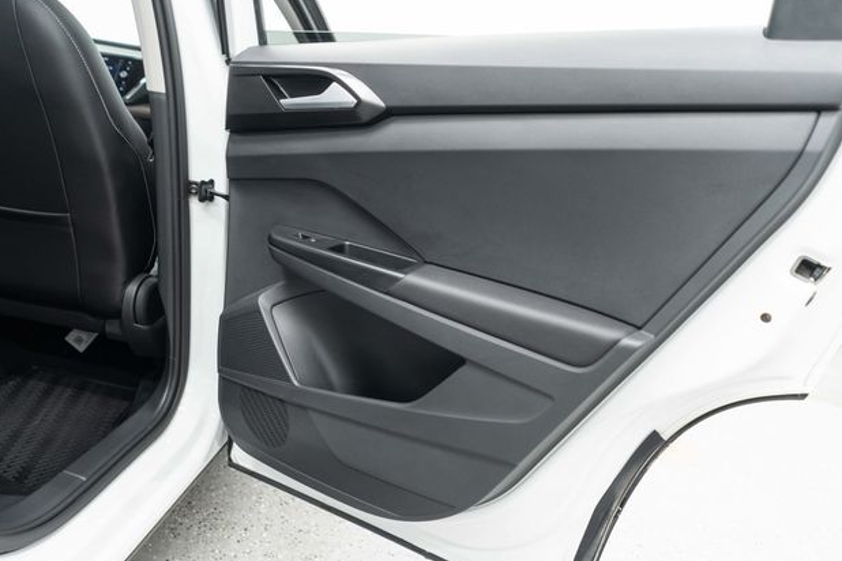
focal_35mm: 29
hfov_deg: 63.7
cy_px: 284
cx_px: 416
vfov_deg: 45.0
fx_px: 678
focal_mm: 28
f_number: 3.2
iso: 800
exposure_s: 1/40
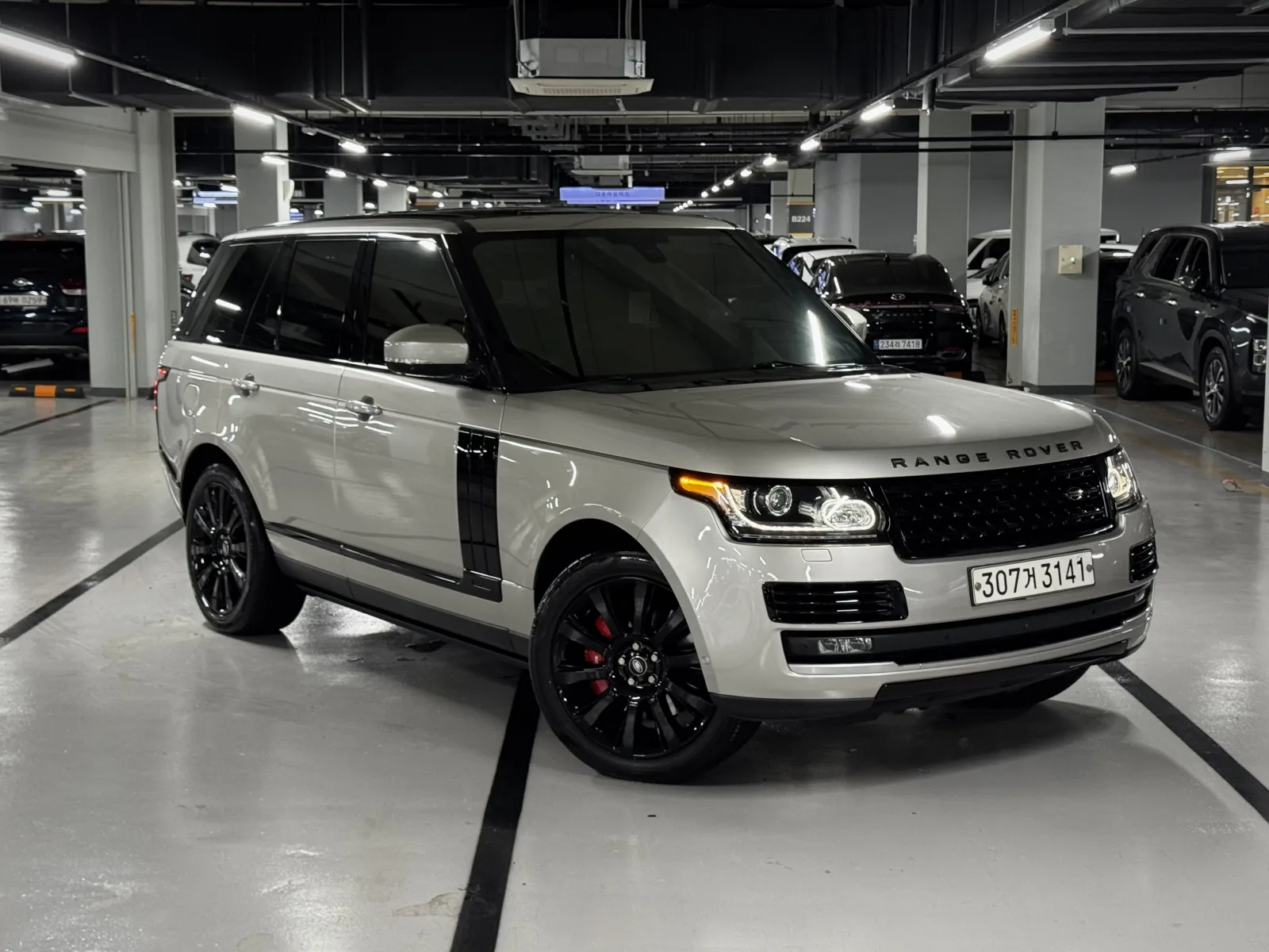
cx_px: 634
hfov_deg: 39.7
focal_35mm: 48
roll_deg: -0.2
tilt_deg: -6.2
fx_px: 1760
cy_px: 476
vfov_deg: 30.3
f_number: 1.78
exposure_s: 1/60
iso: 200
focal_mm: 6.76
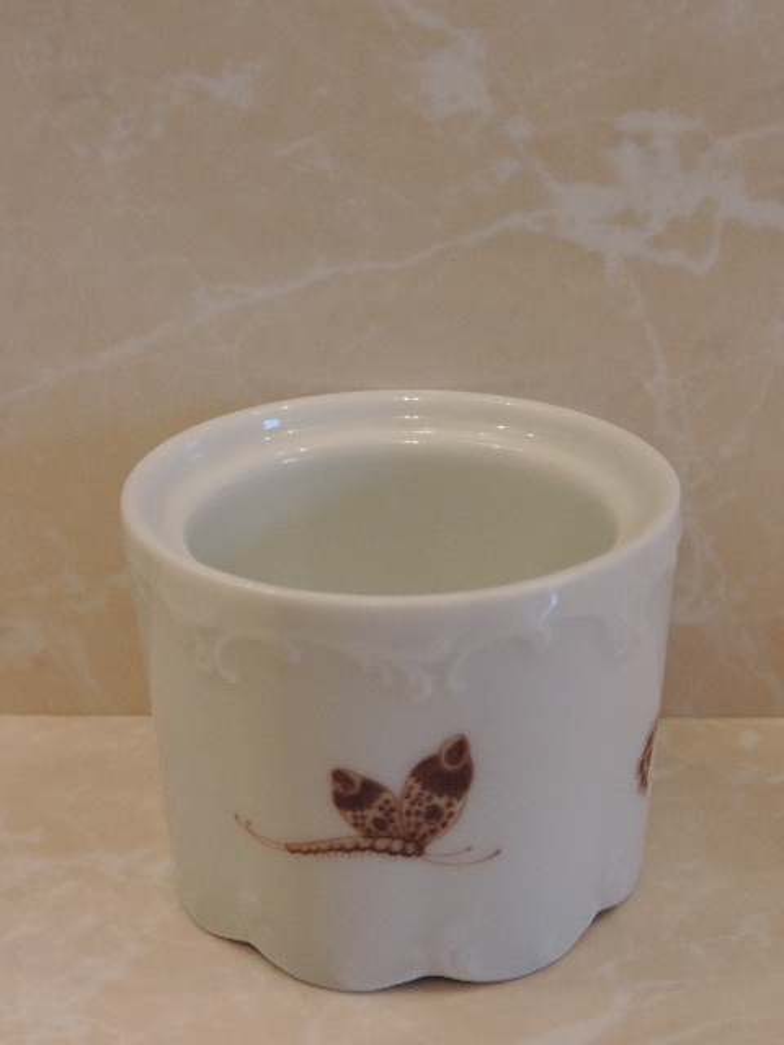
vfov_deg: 34.9
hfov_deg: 26.6
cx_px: 392
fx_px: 1661
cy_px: 522
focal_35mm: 55
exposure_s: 1/40
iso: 400
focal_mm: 9.8
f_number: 3.7
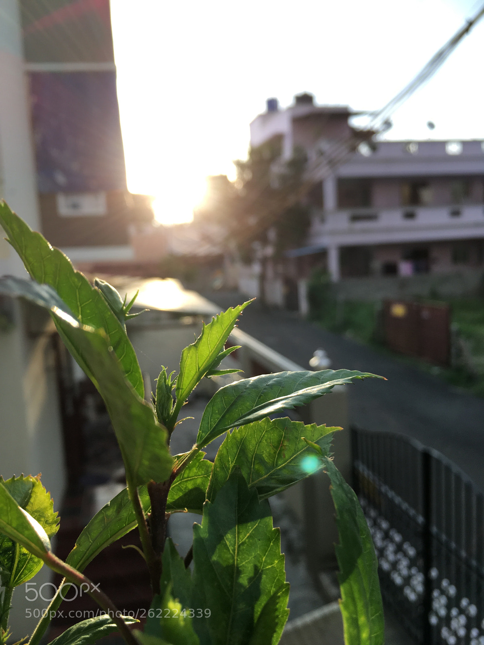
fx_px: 541
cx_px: 242
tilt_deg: -7.8
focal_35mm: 29
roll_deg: +2.7
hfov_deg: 48.2
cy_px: 322
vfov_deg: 61.7
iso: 25
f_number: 2.2
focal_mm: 4.15
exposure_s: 1/50
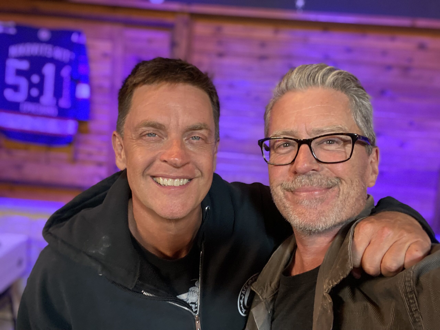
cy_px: 165
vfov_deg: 46.8
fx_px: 381
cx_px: 220
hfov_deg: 60.0
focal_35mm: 30
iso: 250
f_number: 2.2
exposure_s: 1/60
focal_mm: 2.71
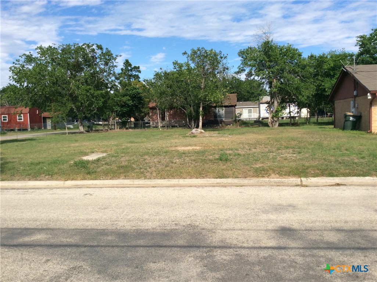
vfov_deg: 44.0
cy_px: 141
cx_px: 188
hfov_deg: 56.9
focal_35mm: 32
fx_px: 348
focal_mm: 3.3
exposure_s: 1/1506
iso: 32
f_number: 2.4
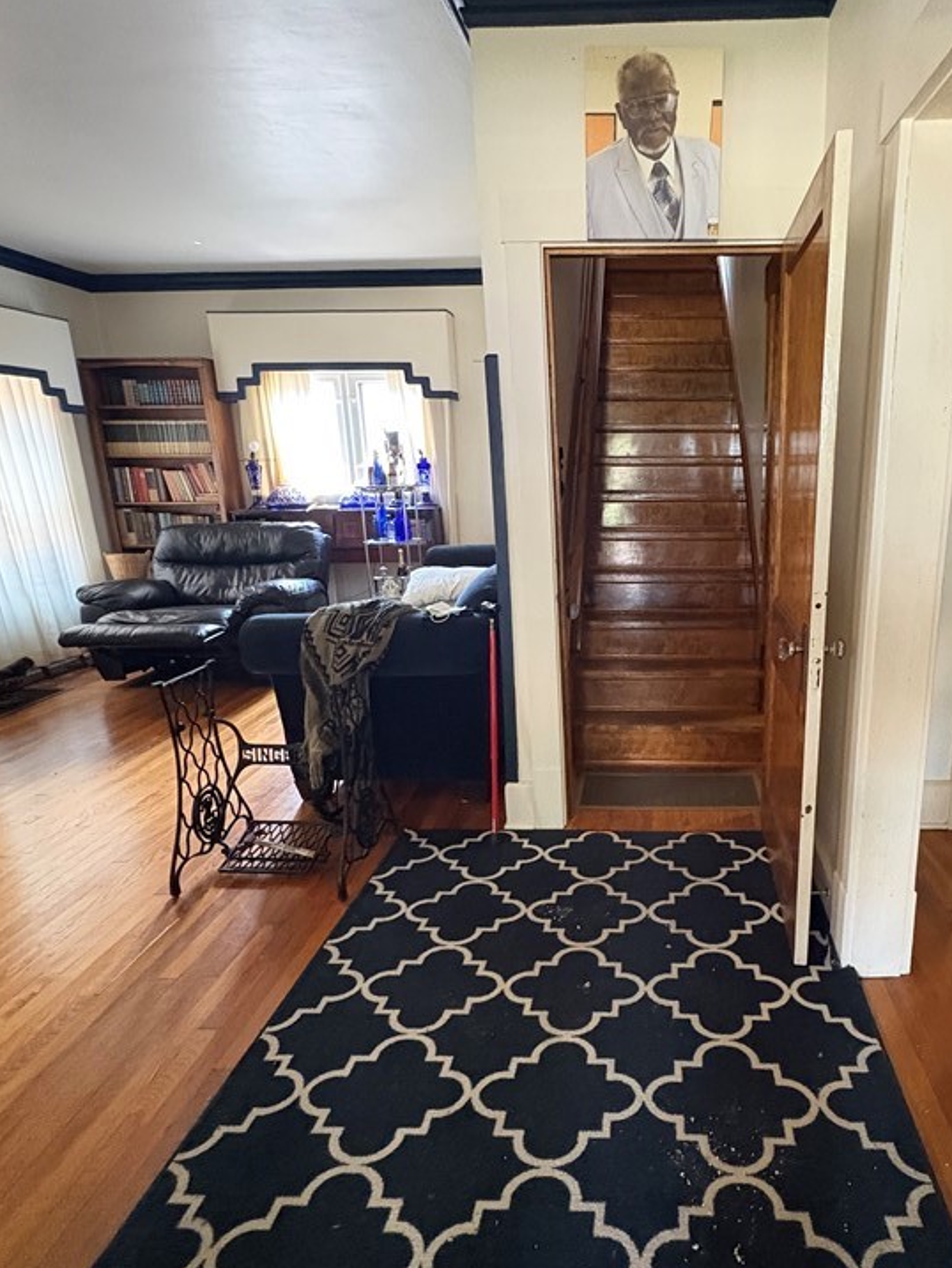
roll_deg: +1.0
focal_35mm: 20
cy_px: 645
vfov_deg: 81.7
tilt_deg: -11.7
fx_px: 733
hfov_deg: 64.3
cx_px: 633
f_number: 2.2
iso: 1000
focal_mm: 2.22
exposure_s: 1/40
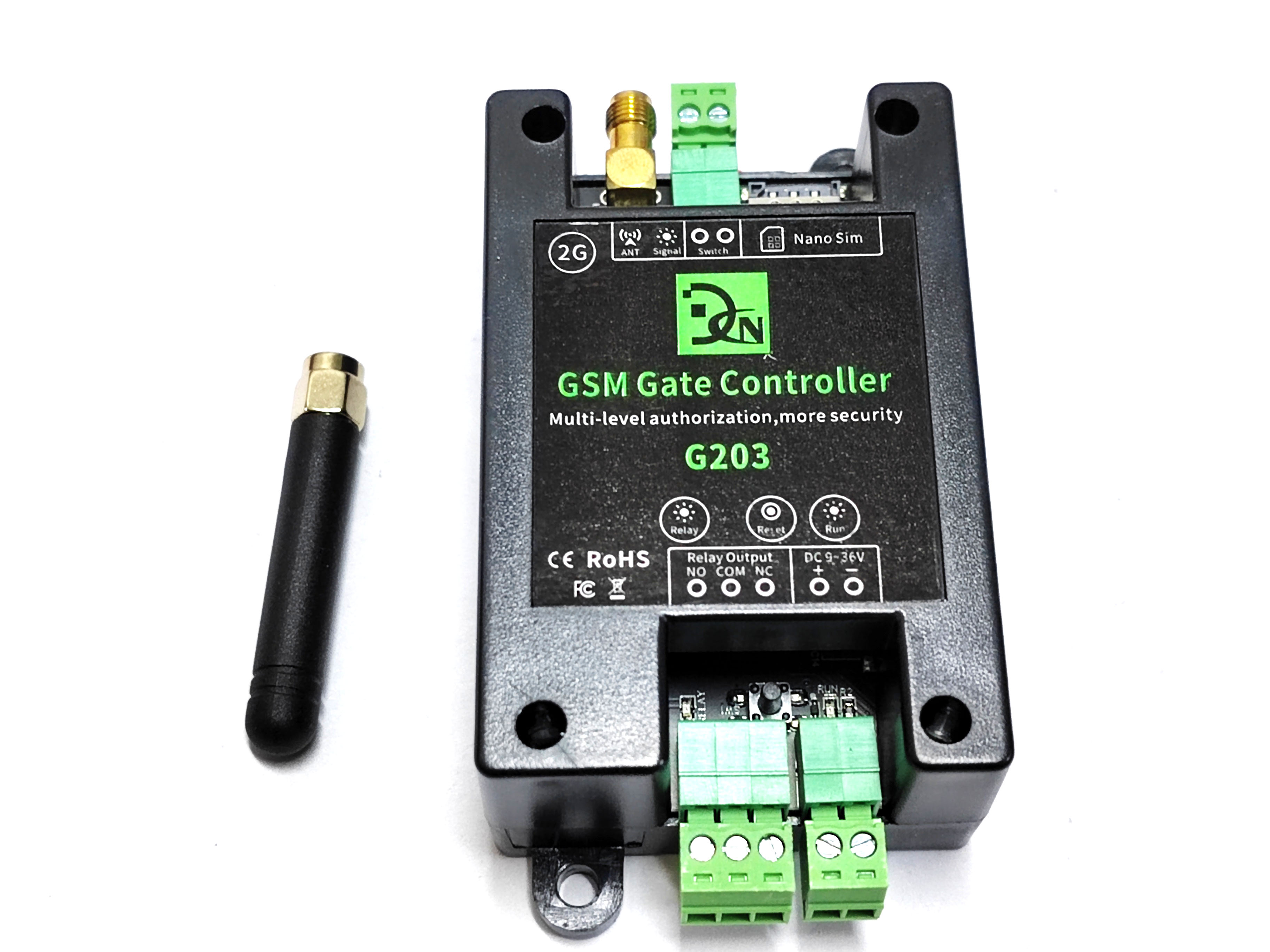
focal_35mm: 54
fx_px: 1981
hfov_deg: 35.5
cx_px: 635
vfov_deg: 27.0
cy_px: 476
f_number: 1.8
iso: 3200
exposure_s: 1/50
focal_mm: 6.14
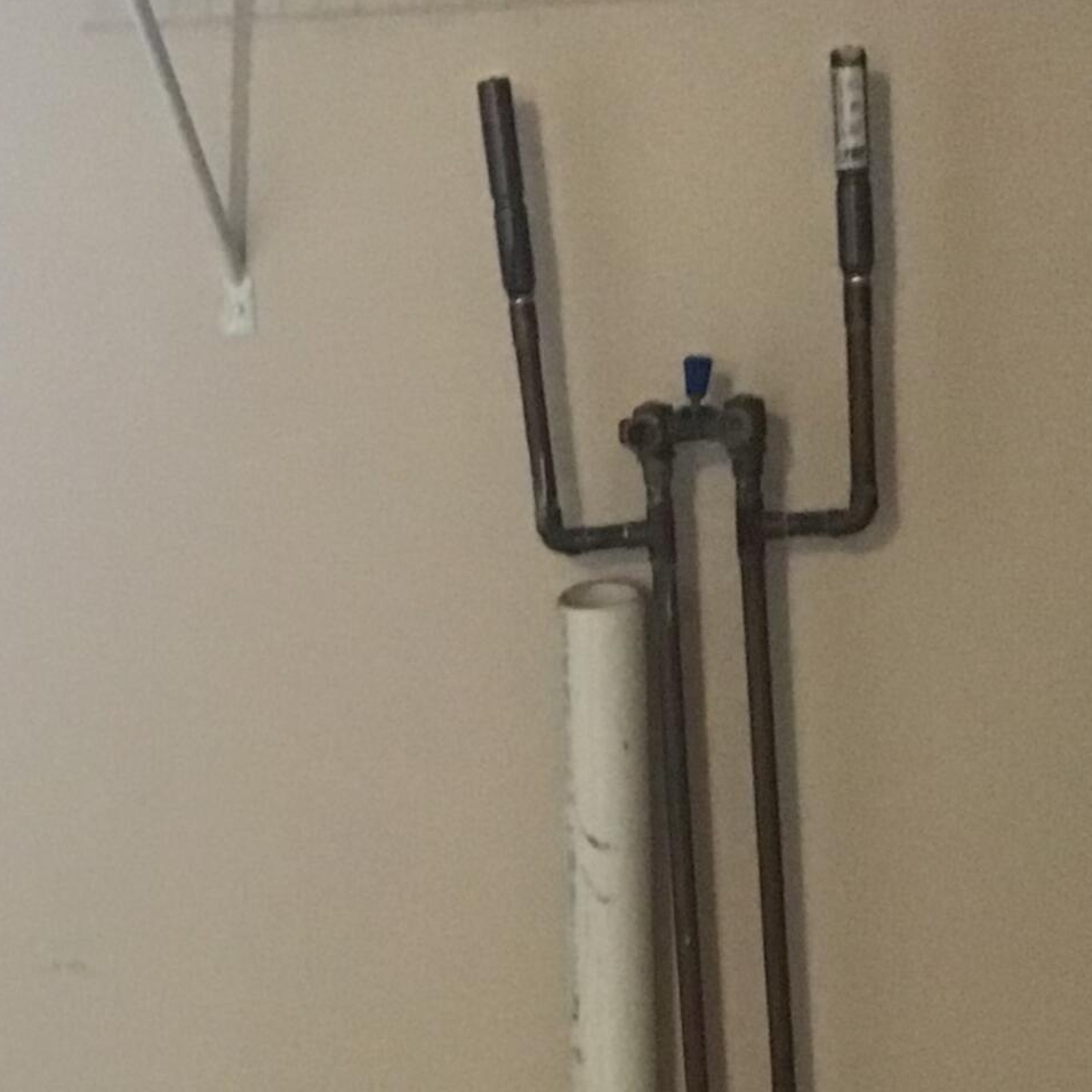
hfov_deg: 19.7
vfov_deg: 20.1
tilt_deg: -10.9
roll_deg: +0.9
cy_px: 769
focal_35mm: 86
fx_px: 3069
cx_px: 73
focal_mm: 3.3
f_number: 2.4
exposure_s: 1/15
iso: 500
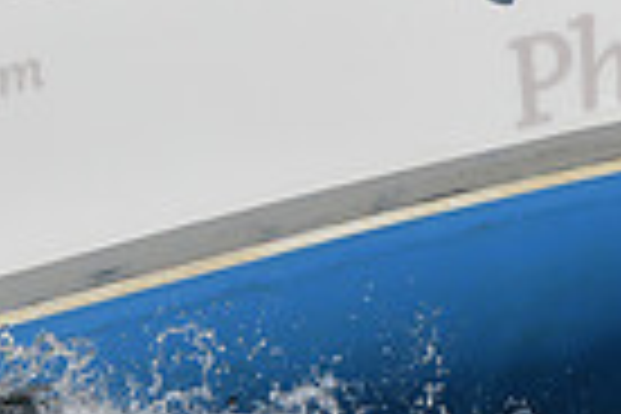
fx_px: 8849
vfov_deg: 2.7
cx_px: 279
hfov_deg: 4.0
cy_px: -160
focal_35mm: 513
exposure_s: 1/1000
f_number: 9
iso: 250
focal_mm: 122
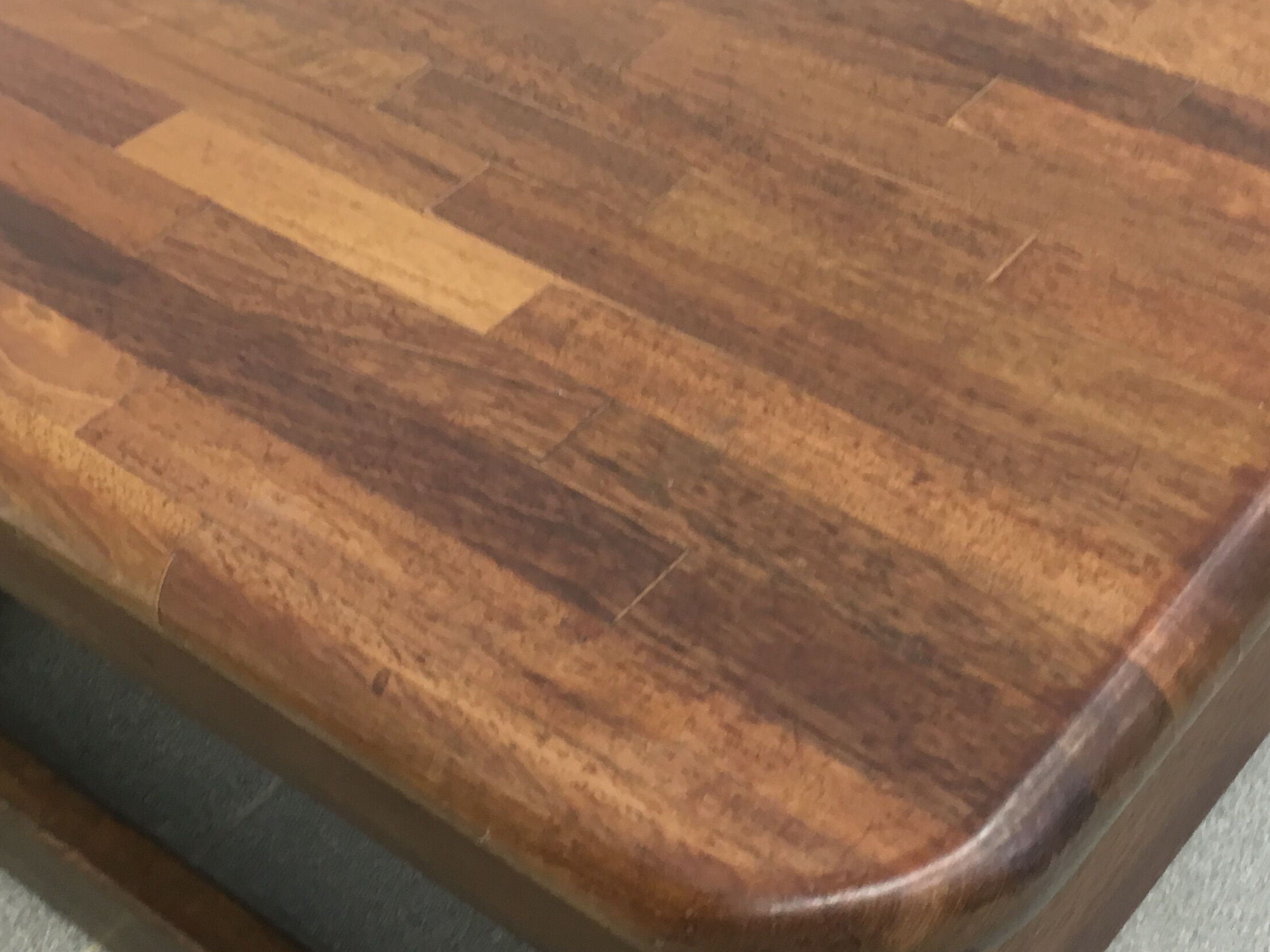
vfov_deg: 27.5
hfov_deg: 36.1
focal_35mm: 53
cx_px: 732
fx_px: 1945
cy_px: 469
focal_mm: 4.15
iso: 100
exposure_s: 1/33
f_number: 2.2
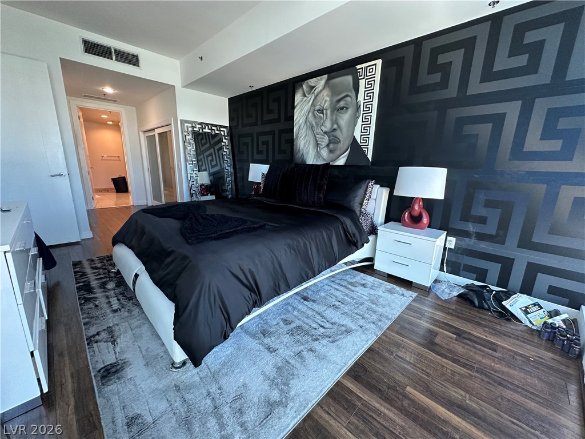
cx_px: 292
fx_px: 237
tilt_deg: -13.0
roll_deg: -1.5
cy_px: 220
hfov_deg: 102.1
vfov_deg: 85.7
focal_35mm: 14
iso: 250
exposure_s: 1/120
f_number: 2.2
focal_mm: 2.22
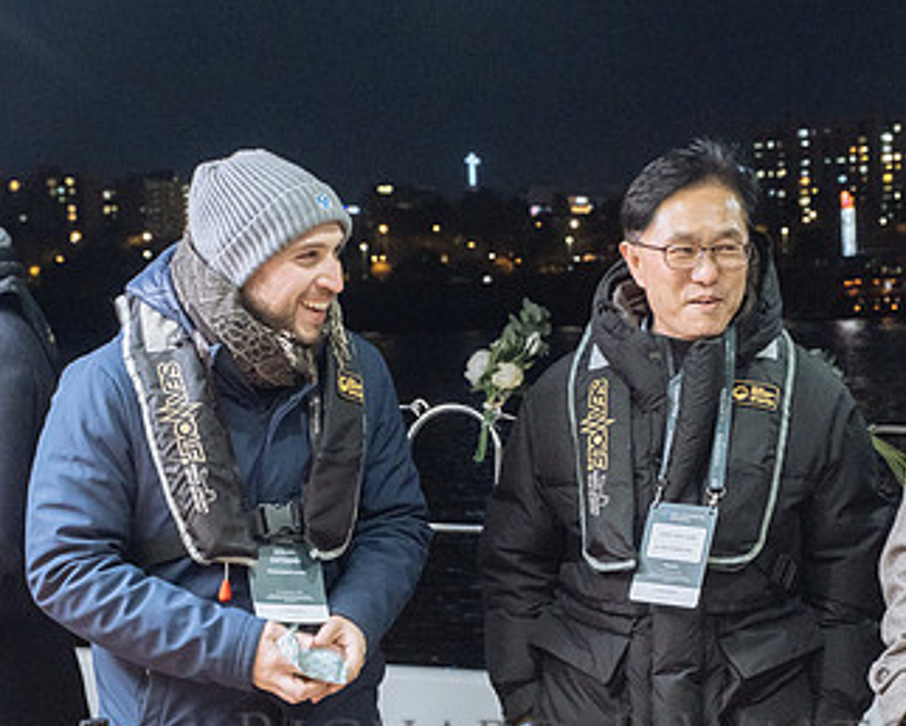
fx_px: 2039
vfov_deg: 20.2
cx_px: 605
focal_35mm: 76
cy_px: 421
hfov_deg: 24.9
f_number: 4.5
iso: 1600
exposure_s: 1/60
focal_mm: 30.2
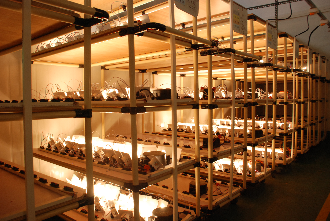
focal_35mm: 30
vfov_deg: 43.7
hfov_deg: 61.9
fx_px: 275
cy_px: 110
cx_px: 165
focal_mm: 20
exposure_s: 1/30
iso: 500
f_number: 6.3
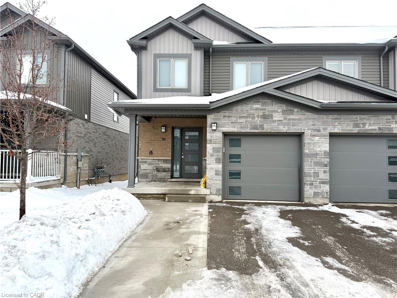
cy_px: 149
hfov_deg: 71.6
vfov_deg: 56.8
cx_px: 198
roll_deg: -0.8
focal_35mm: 24
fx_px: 275
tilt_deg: +2.7
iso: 80
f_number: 1.78
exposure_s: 1/1018
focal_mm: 6.76
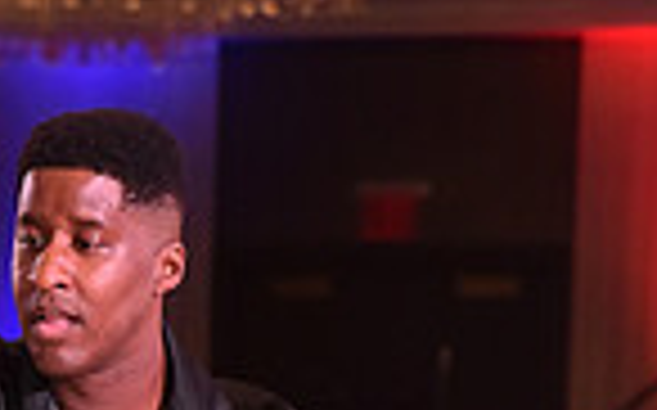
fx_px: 7622
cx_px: -142
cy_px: 942
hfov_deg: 4.9
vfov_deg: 3.0
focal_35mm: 426
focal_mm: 105
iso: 2500
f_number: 5.6
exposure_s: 1/250
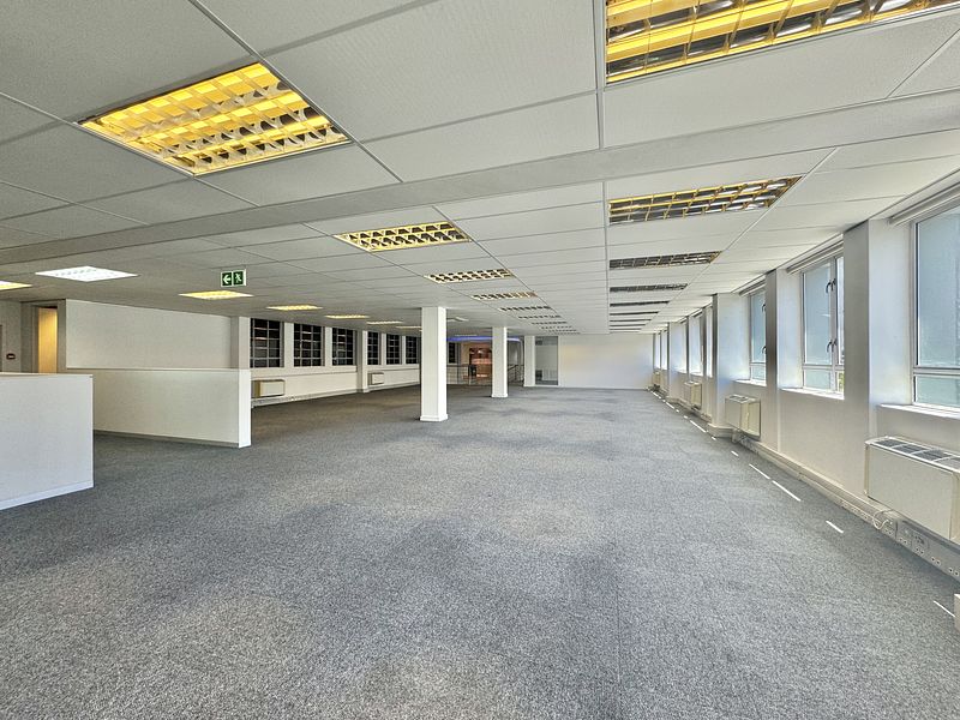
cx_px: 480
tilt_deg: -0.2
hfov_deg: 102.1
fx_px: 388
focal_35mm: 14
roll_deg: +0.7
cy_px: 360
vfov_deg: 85.7
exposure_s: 1/100
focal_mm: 2.22
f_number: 2.2
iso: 80
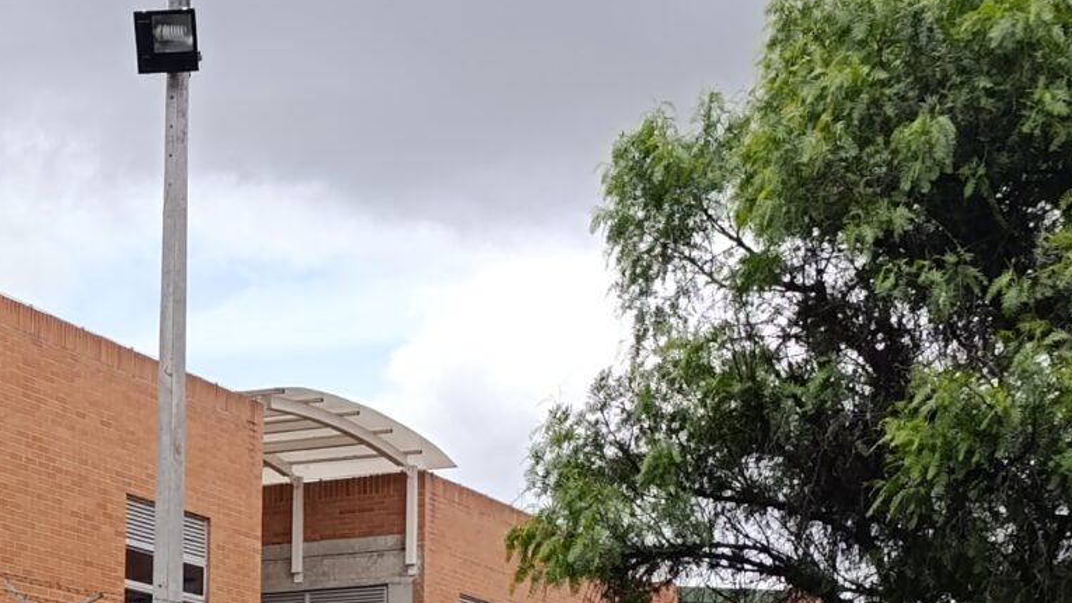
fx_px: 2387
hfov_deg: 23.4
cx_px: -167
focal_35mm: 84
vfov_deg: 13.7
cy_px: 840
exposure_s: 1/427
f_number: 1.6
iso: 50
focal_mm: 6.14
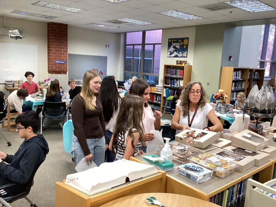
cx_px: 138
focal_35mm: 31
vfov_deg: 45.4
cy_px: 104
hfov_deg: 58.4
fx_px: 247
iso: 160
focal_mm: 3.3
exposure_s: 1/60
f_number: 2.4
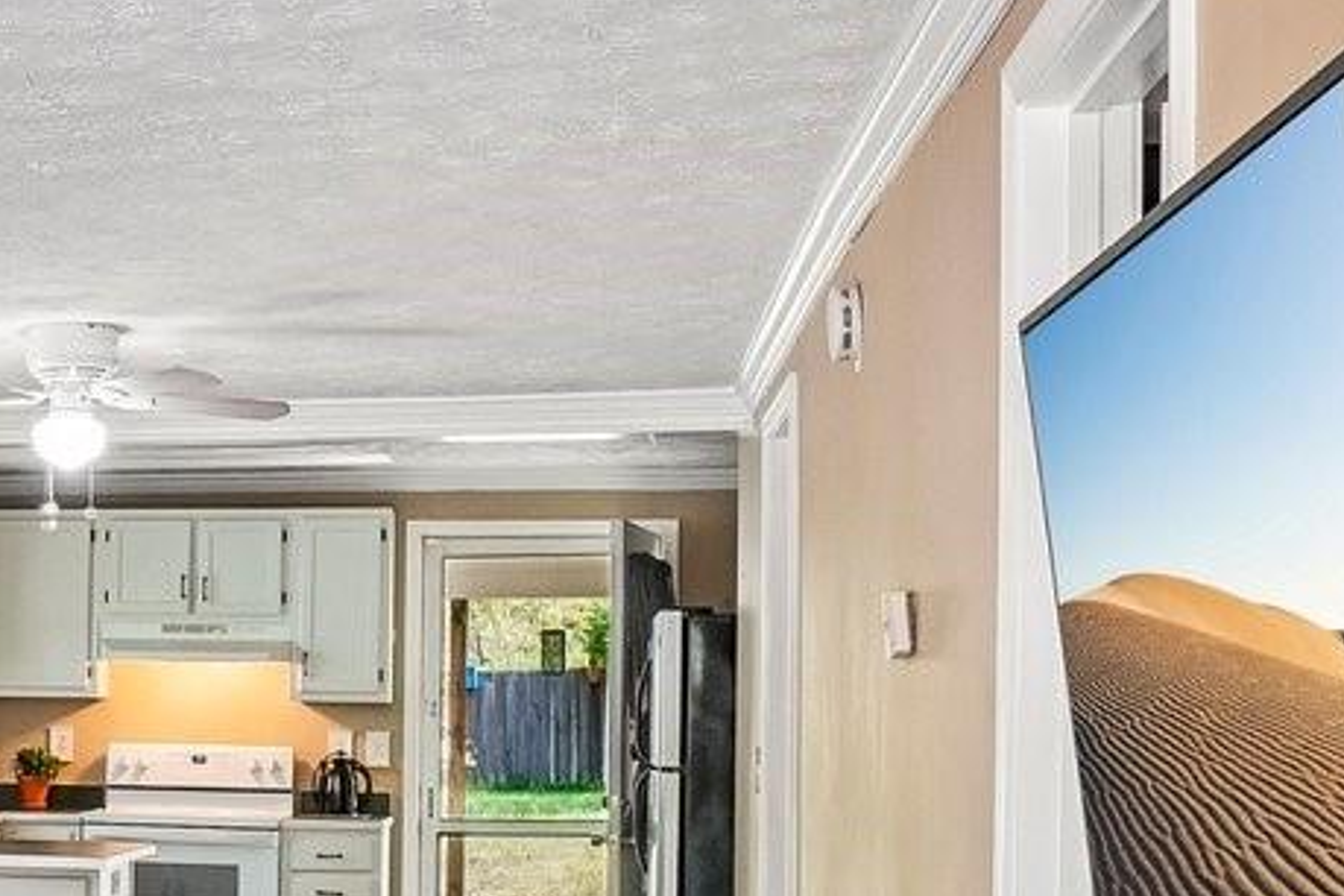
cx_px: -284
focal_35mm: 67
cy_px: 754
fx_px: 2501
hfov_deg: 26.6
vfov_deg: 20.0
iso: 320
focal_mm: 10
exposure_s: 1/30
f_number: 8
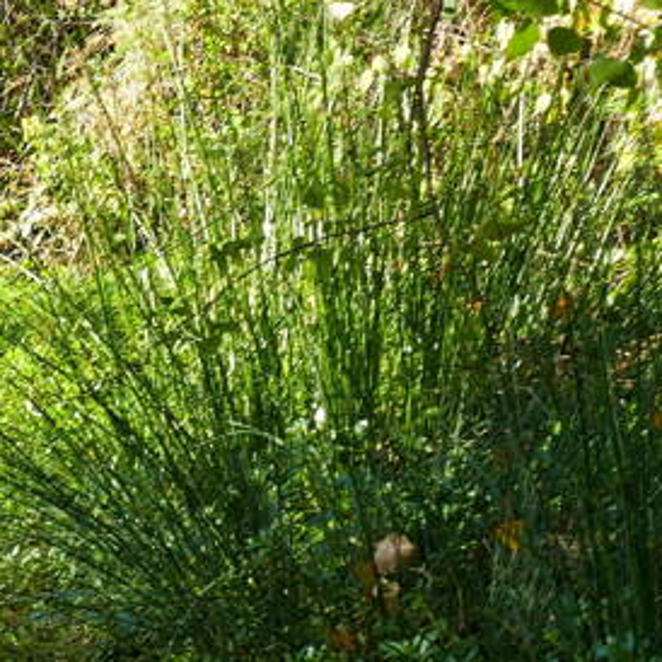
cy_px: 176
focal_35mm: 319
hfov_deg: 5.4
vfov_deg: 5.5
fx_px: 6902
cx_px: -734
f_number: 7.1
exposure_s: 1/100
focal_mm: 32.24
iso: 125
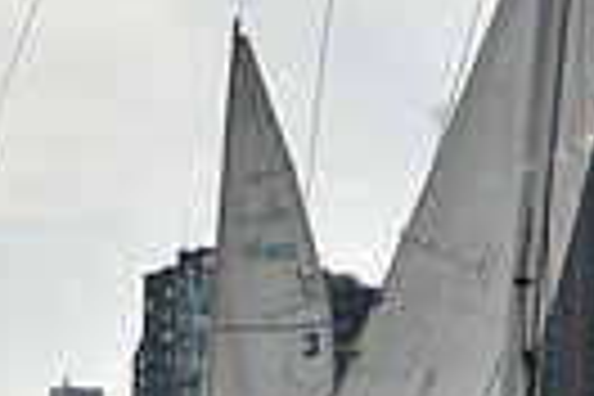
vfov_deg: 4.4
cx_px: 198
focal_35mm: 308
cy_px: 790
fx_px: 5082
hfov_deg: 6.7
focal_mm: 70
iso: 320
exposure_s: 1/1250
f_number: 7.1
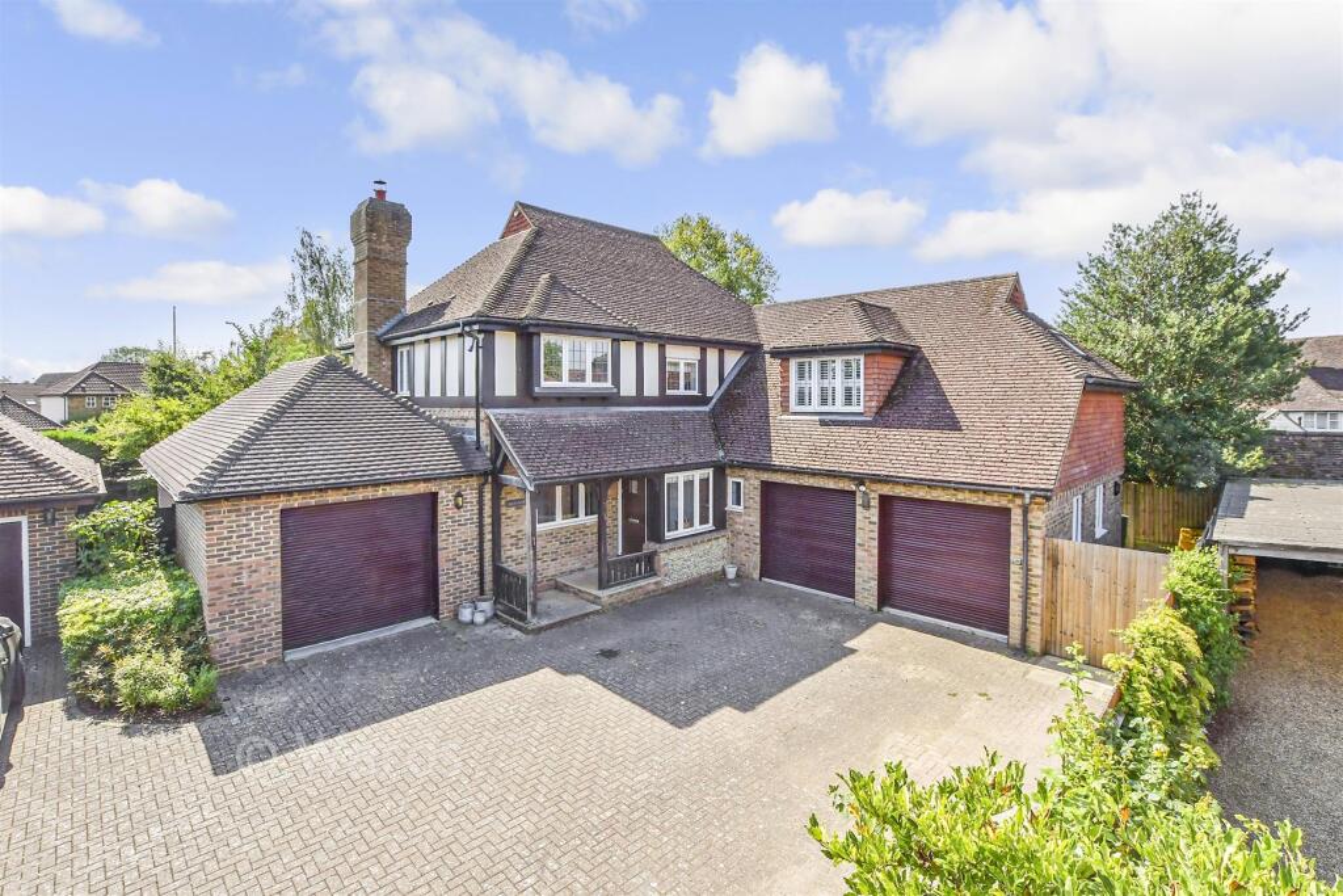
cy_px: 448
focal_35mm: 15
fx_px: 560
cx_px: 672
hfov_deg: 100.4
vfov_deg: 77.3
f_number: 8
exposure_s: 1/640
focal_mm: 10
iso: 400
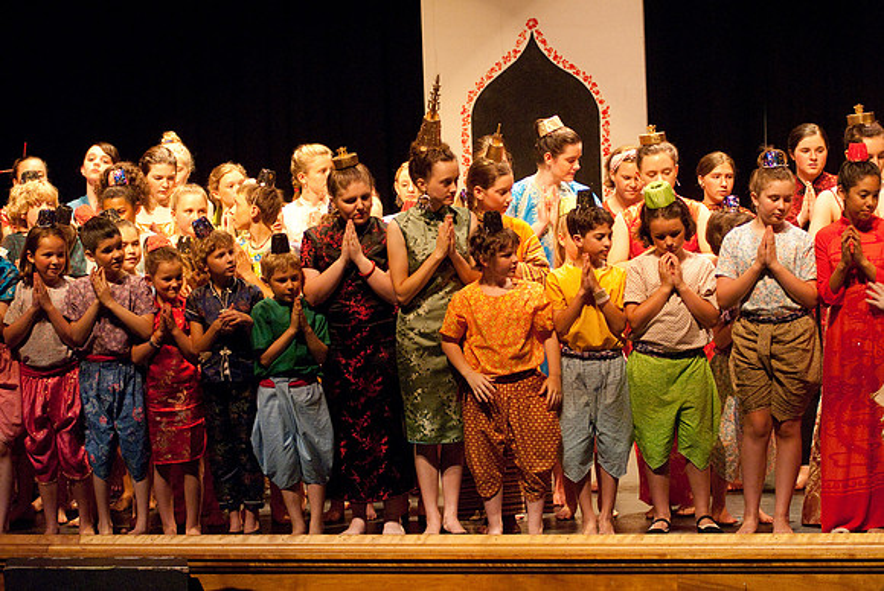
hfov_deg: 17.0
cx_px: 442
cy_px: 296
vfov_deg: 11.4
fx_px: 2950
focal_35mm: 120
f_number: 2.8
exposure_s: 1/125
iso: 1000
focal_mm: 80
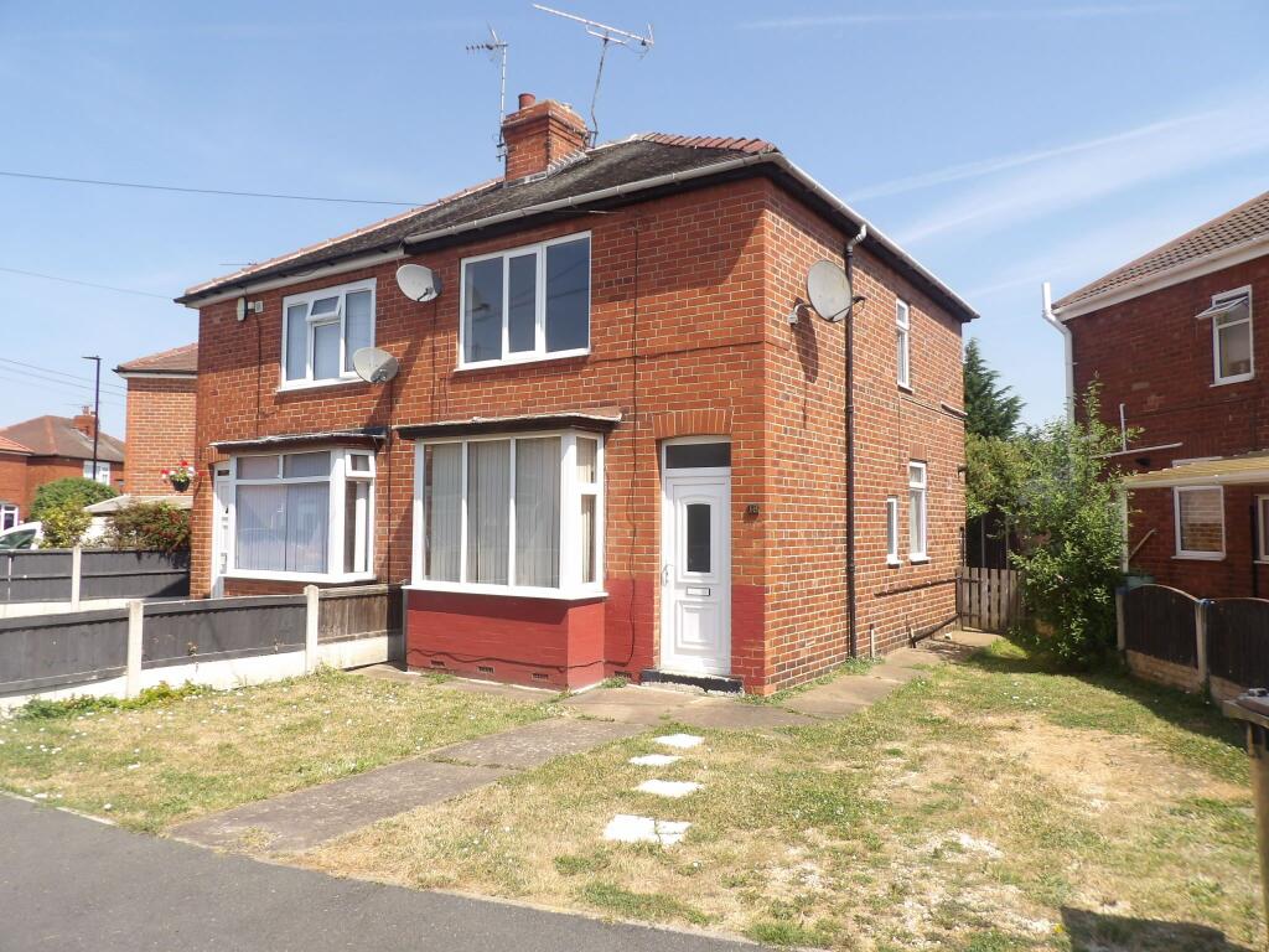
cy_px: 476
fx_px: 880
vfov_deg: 56.8
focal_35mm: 24
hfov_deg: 71.6
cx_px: 634
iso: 100
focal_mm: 4.3
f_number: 3.2
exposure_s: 1/796
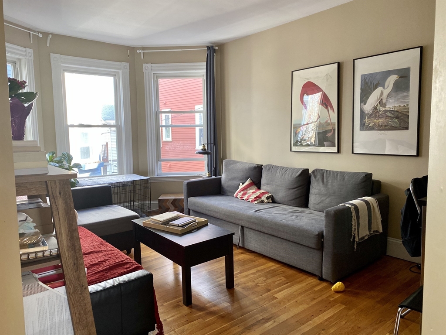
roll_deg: +0.5
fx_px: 335
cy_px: 168
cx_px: 223
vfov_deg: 53.1
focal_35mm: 26
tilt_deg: -6.4
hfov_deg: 67.3
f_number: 1.8
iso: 125
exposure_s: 1/106
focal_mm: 4.25
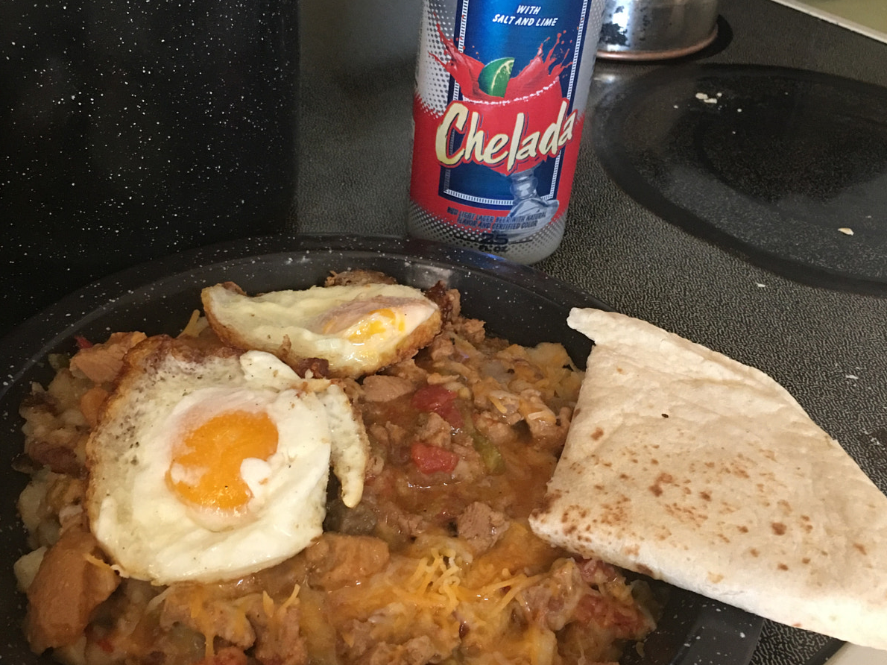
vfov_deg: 36.8
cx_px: 446
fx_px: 999
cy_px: 332
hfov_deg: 47.9
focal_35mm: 39
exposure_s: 1/15
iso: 100
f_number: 2.2
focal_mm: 4.15
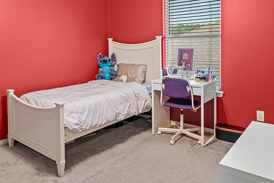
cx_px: 103
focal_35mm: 31
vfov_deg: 41.0
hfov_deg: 59.5
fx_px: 236
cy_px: 43
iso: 400
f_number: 8
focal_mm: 14
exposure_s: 1/1.67
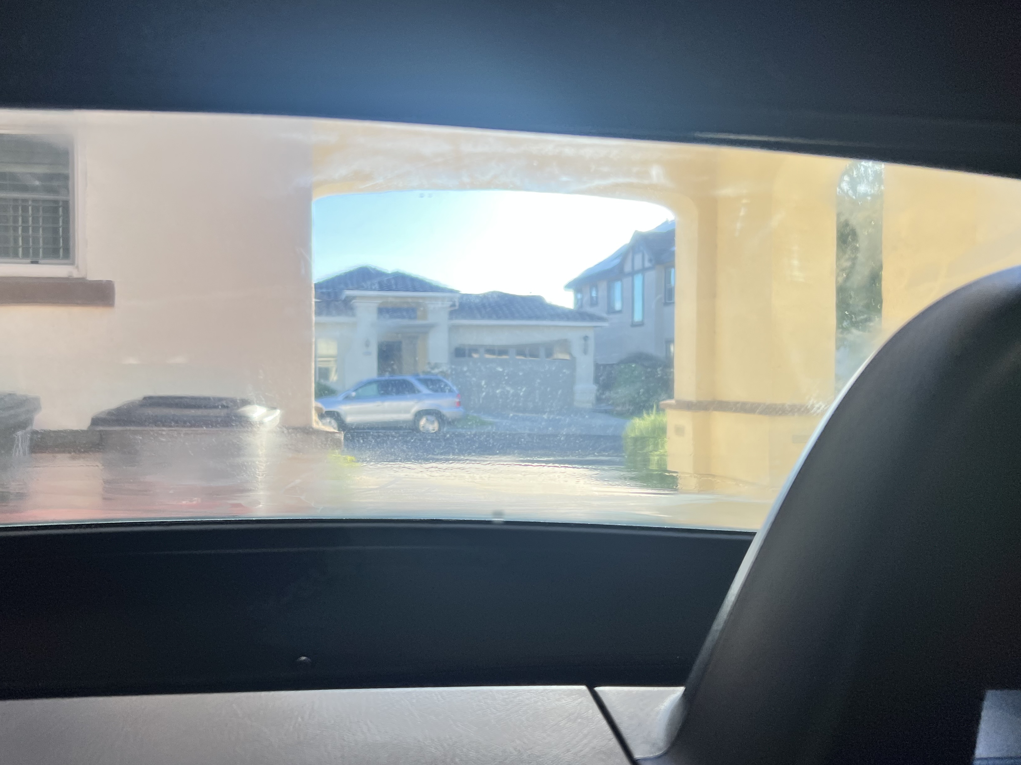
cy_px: 405
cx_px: 466
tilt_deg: -0.4
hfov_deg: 56.7
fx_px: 944
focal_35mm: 32
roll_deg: +0.1
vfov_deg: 44.1
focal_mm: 5.7
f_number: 1.5
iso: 50
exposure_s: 1/604
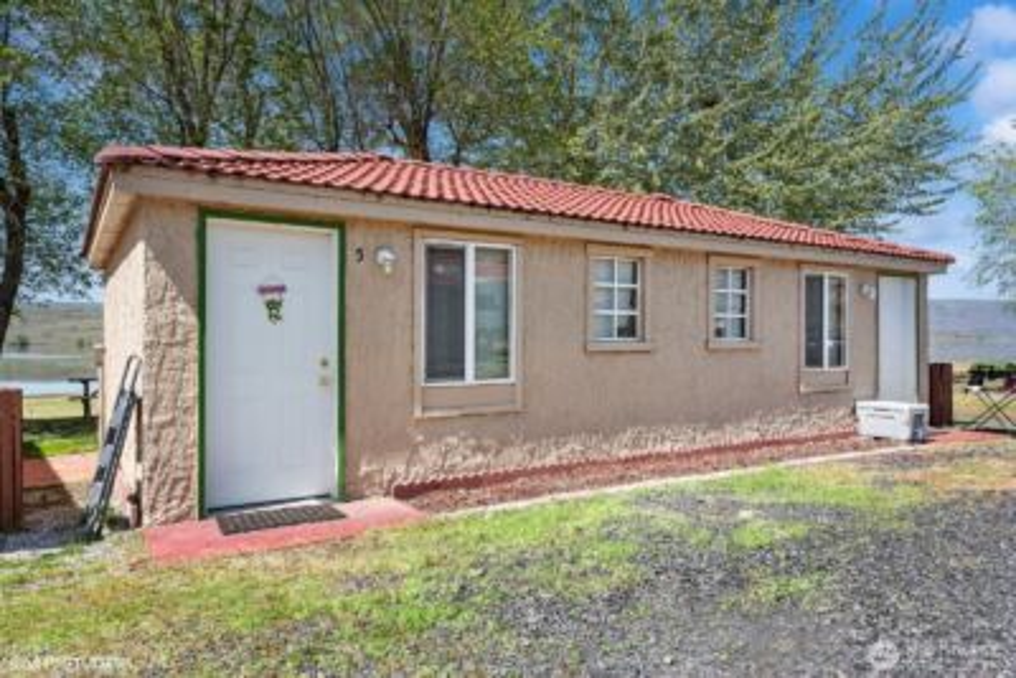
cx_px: 508
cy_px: 339
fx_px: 678
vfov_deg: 53.2
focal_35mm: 24
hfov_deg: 73.7
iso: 200
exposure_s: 1/640
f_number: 8
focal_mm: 24
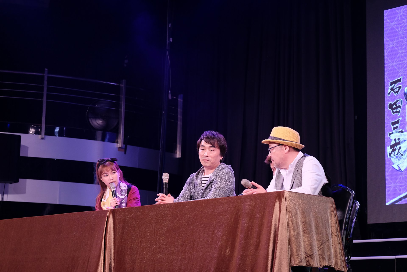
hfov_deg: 24.2
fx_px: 950
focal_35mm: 84
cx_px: 204
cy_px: 136
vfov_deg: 16.3
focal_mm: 56
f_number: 4.5
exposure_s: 1/160
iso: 1250
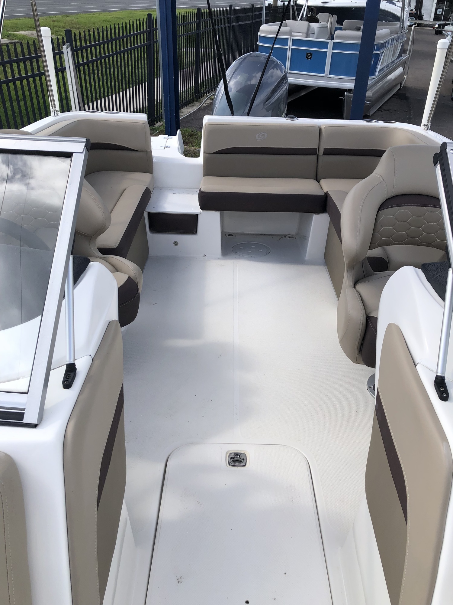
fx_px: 489
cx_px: 226
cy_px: 302
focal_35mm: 28
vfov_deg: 63.4
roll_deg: +0.1
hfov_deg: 49.7
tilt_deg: -30.1
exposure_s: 1/1372
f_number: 1.8
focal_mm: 3.99
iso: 20
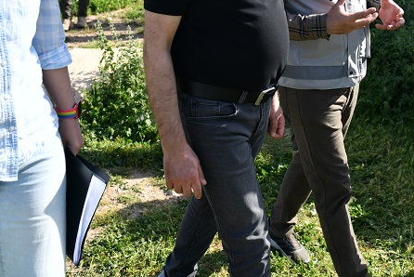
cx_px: 252
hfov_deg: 39.4
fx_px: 575
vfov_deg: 25.8
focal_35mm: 50
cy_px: 8
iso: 64
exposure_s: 1/500
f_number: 4
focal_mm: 24
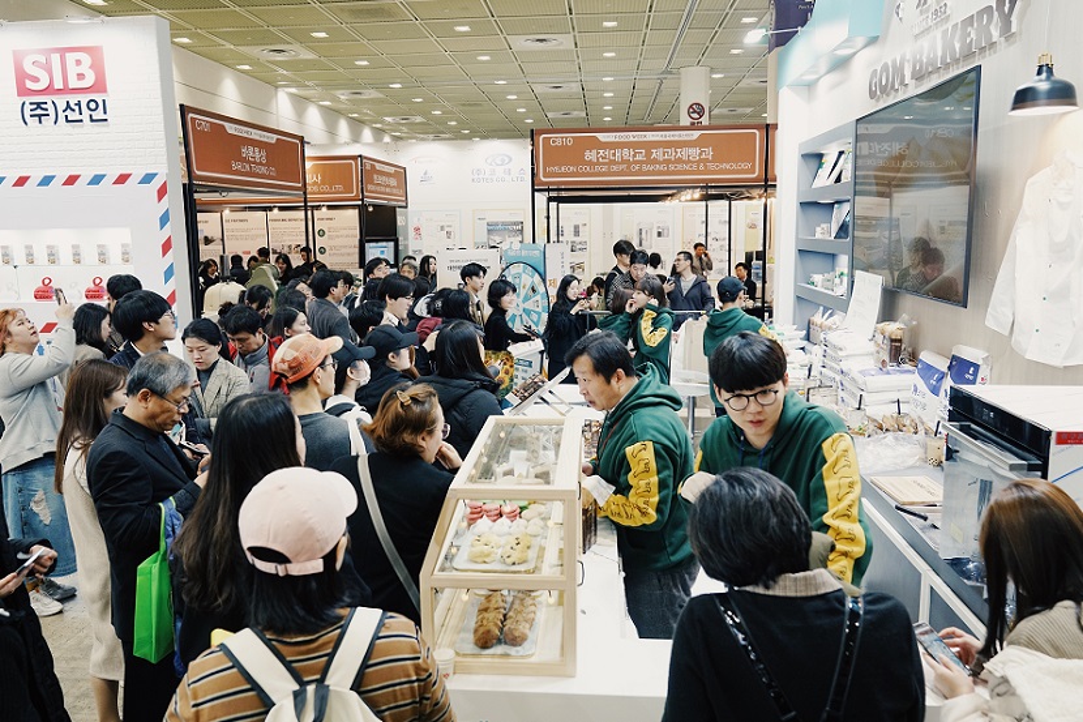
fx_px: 722
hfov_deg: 73.8
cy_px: 361
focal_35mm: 24
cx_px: 542
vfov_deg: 53.1
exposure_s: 1/100
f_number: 4
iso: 1000
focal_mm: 24
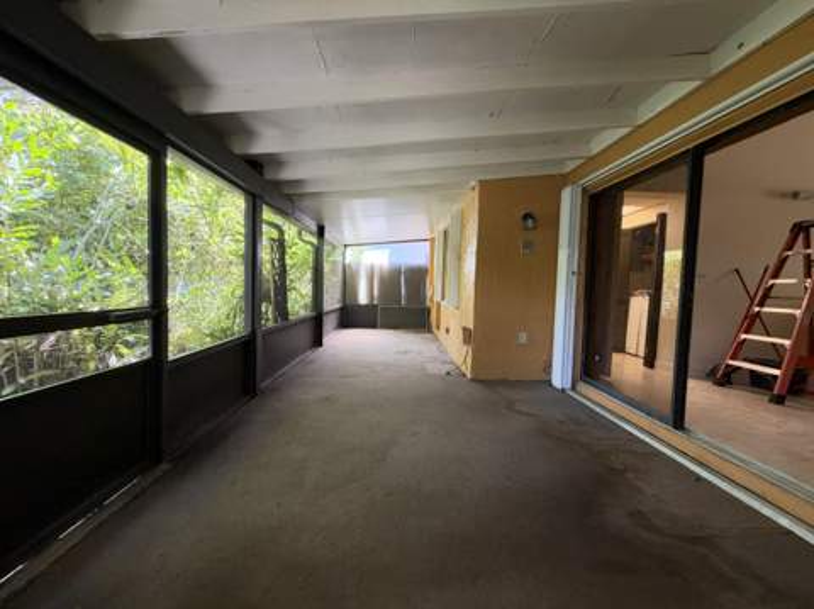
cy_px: 304
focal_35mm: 14
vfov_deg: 85.6
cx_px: 407
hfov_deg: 102.1
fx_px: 329
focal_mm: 2.22
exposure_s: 1/63
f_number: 2.2
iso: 320
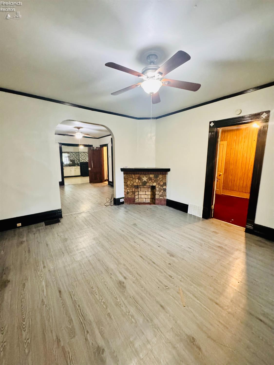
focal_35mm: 14
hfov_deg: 85.7
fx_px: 148
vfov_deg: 102.1
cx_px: 137
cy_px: 182
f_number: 2.2
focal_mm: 2.22
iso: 1250
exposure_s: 1/60
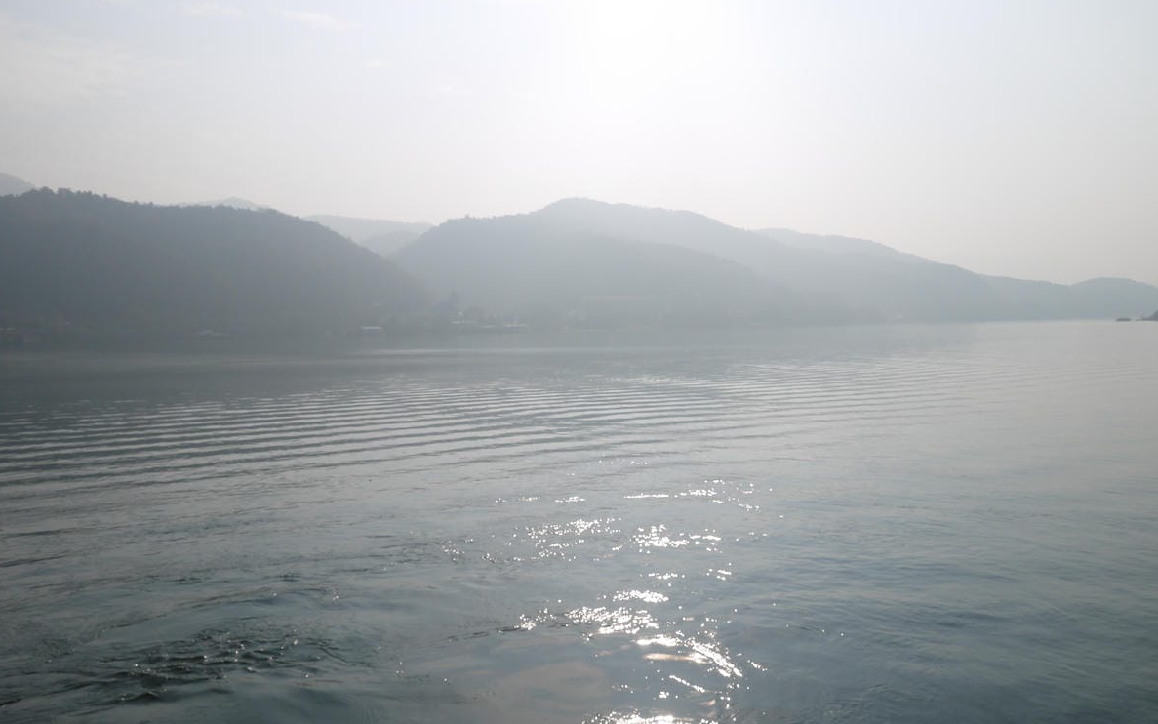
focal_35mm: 30
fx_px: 947
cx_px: 574
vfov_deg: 41.8
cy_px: 351
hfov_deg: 62.9
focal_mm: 14
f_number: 10
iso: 160
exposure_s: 1/800
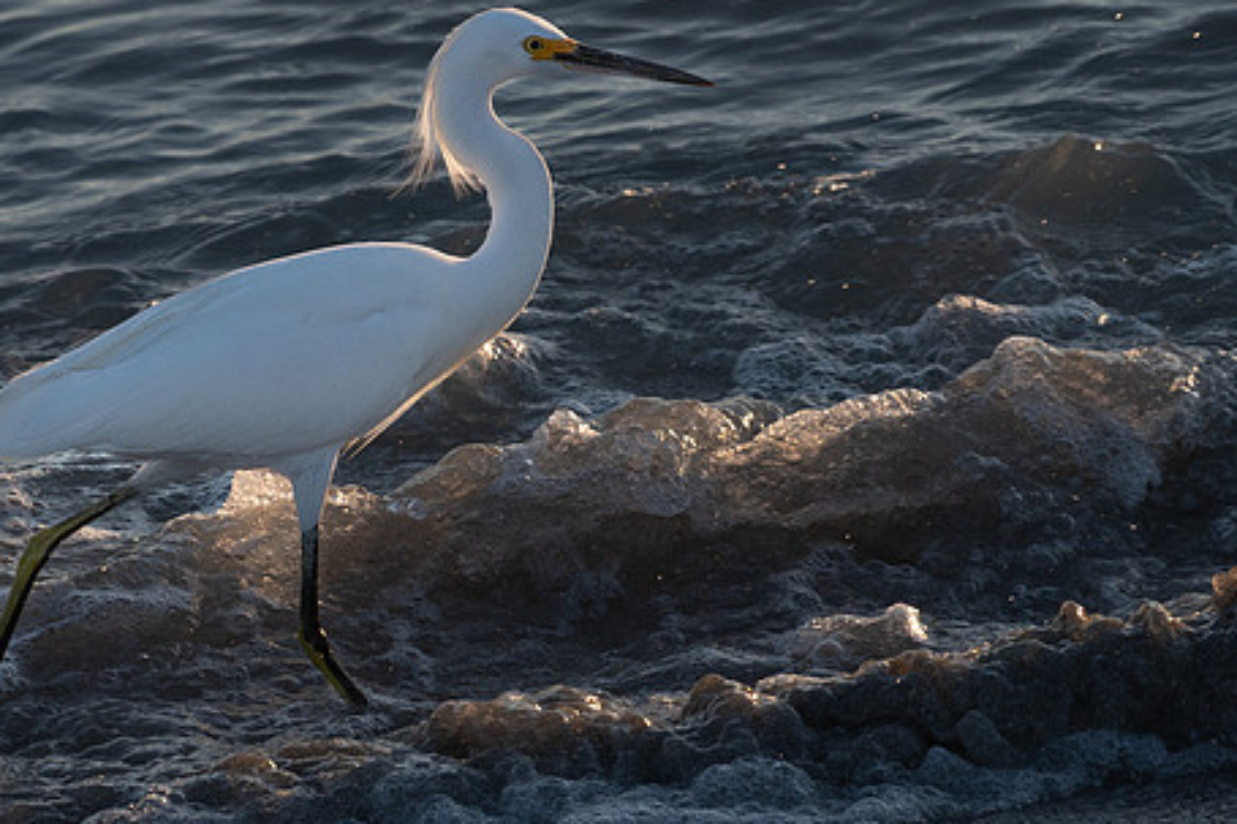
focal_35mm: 757
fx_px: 26001
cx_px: 467
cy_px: 180
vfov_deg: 1.8
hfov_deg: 2.7
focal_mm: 400
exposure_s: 1/640
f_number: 11
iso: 500
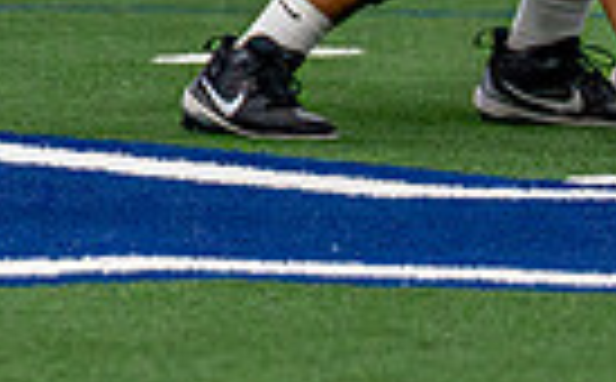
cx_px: -169
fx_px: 23254
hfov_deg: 1.5
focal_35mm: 1388
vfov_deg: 0.9
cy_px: -427
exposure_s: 1/2000
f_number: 2.8
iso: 4000
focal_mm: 200
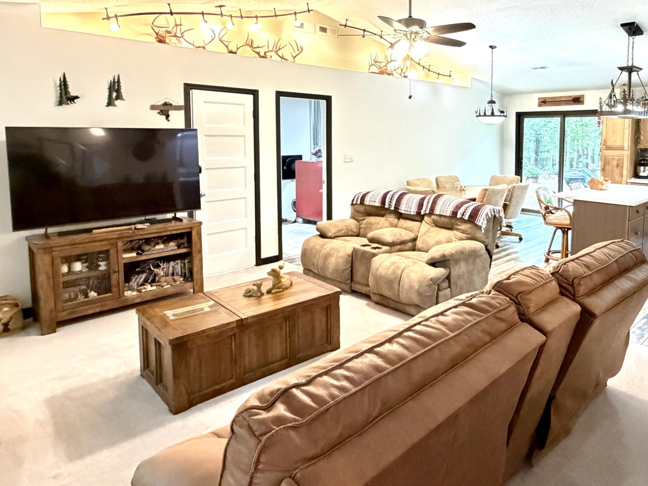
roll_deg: +0.2
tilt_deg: -3.8
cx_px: 423
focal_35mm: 25
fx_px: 468
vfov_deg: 54.0
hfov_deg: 67.8
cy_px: 171
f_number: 2.2
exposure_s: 1/40
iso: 1250
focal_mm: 2.22
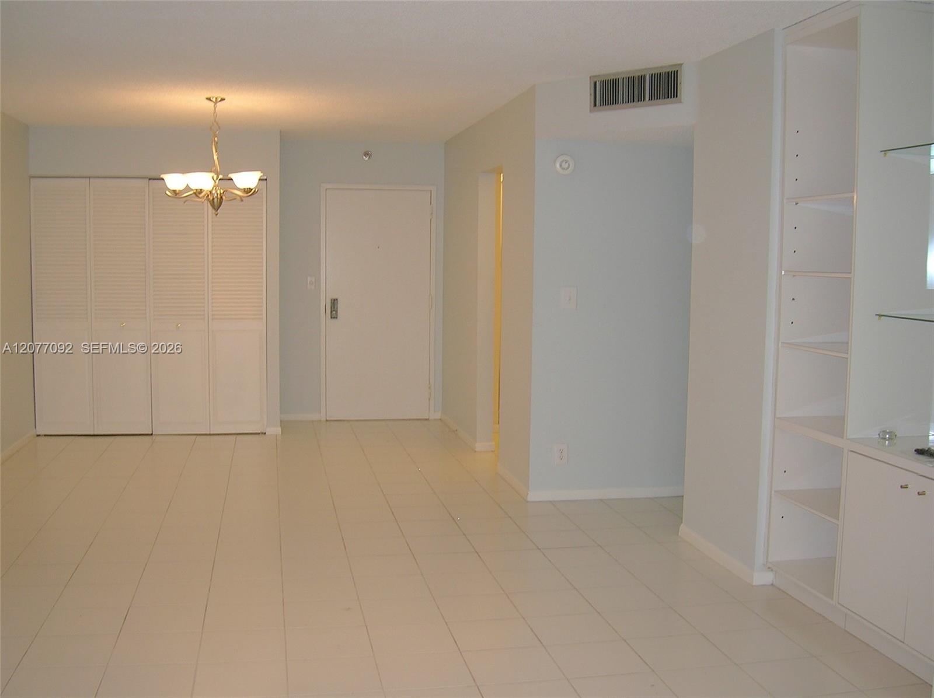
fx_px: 916
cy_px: 349
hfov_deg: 54.0
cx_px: 467
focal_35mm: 34
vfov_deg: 41.7
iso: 50
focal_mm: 5.7
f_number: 2.9
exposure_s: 1/30
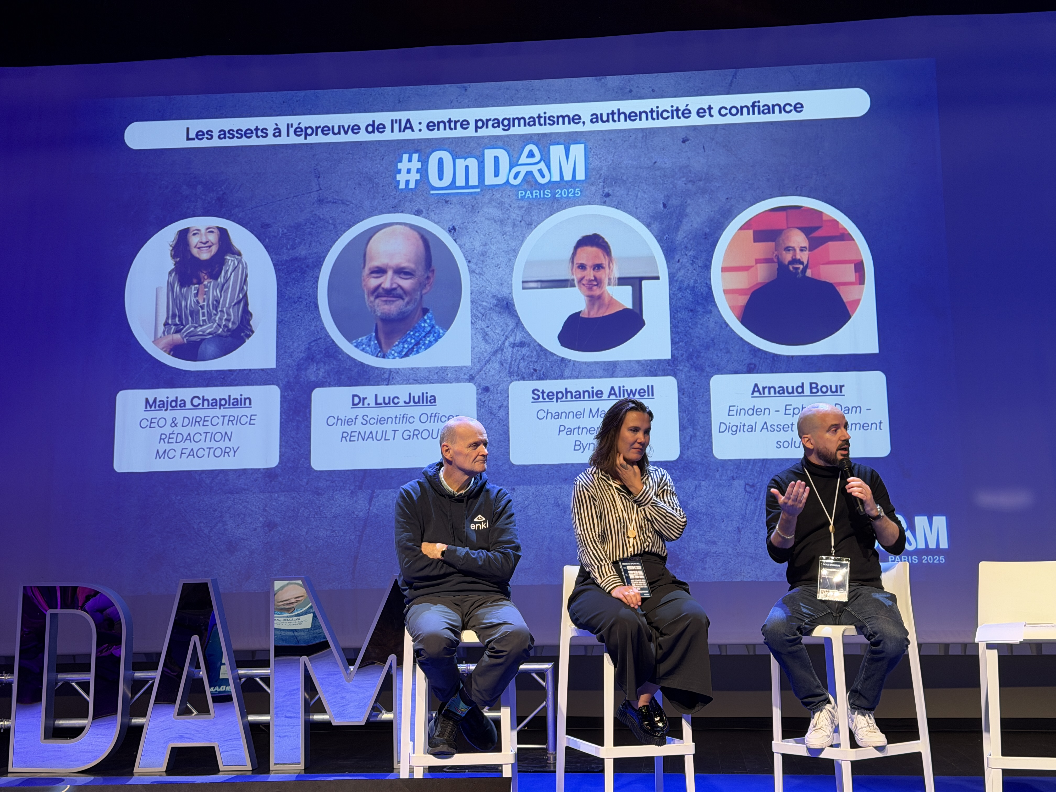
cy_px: 396
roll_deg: +1.1
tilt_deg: +6.4
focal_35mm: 48
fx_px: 1464
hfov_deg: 39.7
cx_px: 528
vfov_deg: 30.3
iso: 100
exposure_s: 1/51
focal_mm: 6.76
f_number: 1.78
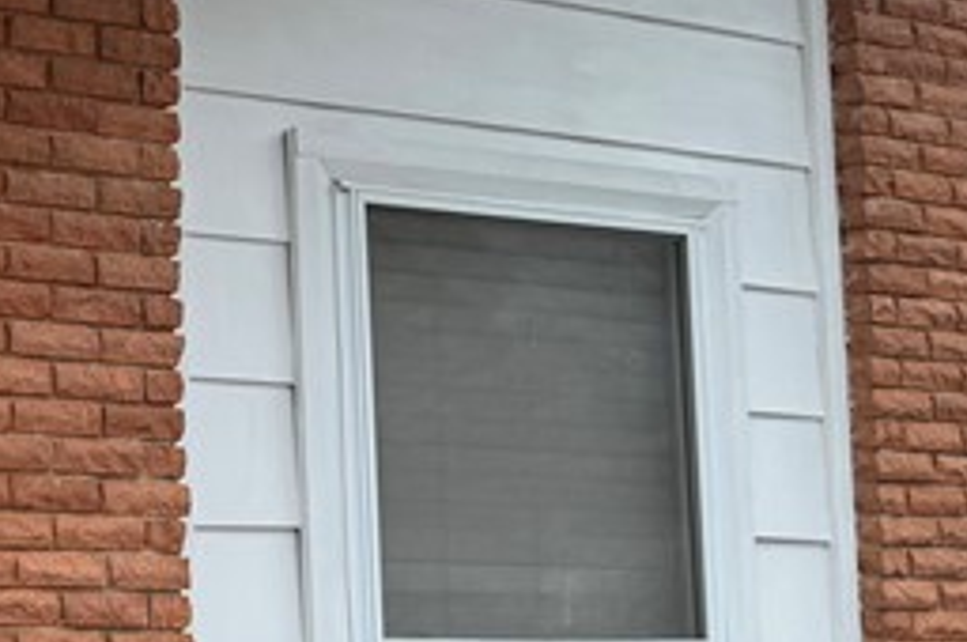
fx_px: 2683
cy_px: 498
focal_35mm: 100
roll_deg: +0.6
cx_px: -336
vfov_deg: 13.6
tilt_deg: +4.6
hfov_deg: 18.8
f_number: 1.78
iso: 80
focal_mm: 6.76
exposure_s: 1/1637
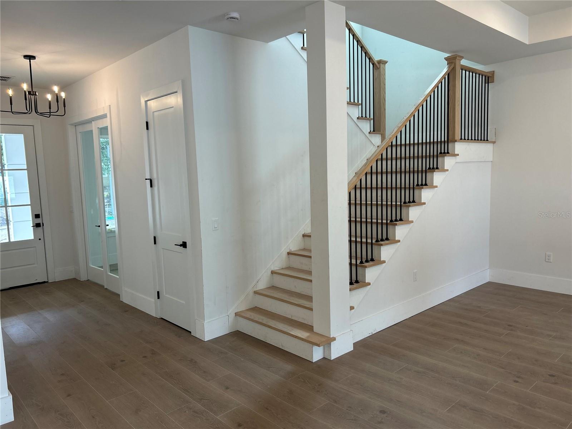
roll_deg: +2.5
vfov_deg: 53.1
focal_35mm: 26
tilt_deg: -6.3
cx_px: 286
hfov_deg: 67.3
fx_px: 430
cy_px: 214
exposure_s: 1/120
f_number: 1.5
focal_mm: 5.7
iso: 50
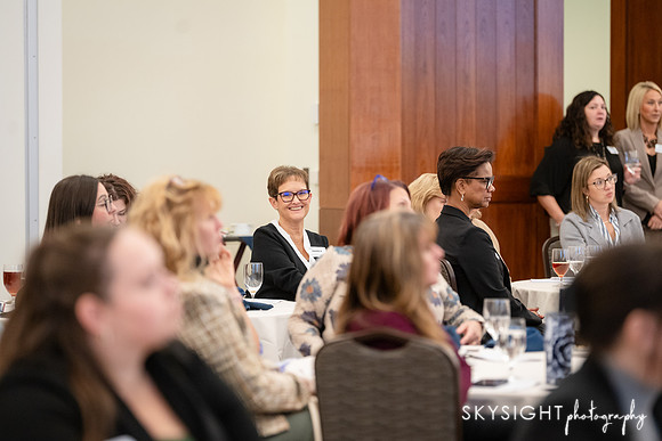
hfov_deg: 13.9
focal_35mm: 147
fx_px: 2706
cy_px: 220
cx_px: 331
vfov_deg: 9.3
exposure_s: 1/200
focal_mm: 145
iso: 3200
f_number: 2.8
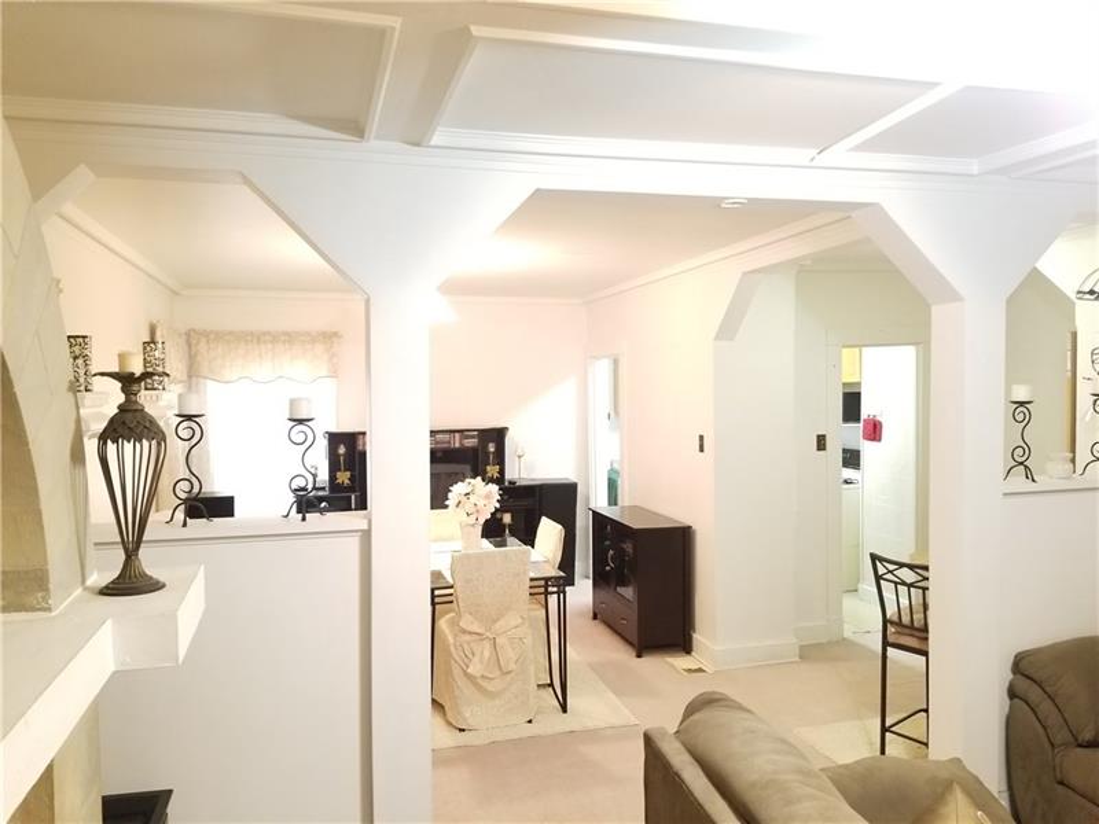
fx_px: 825
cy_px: 412
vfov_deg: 53.1
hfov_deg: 67.3
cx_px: 550
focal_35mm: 26
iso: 800
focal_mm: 4.3
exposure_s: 1/40
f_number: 1.7
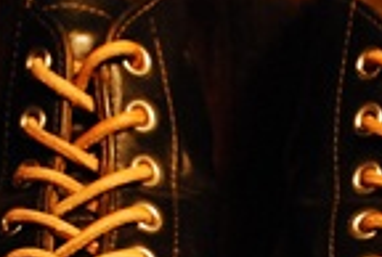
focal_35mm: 198
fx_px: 2108
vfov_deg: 6.9
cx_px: 241
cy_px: 339
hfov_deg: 10.4
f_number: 4.2
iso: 1000
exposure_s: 1/8
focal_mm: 32
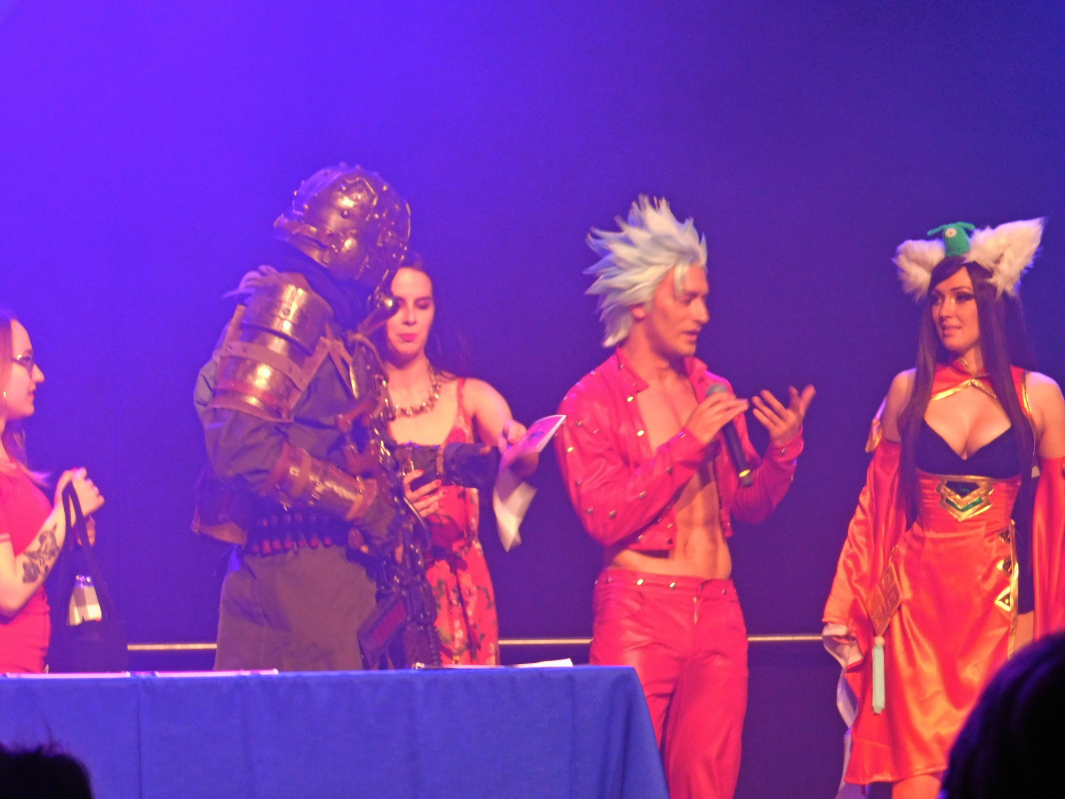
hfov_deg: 10.7
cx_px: 532
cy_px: 400
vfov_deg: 8.1
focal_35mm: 184
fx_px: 5661
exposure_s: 1/20
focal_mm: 32.7
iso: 800
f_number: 5.4
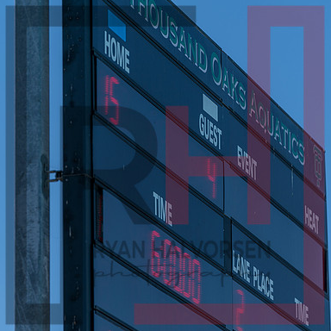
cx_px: 166
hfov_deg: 6.8
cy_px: 165
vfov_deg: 6.8
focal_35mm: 257
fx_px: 2780
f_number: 2.8
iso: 100
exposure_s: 1/2000
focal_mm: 200
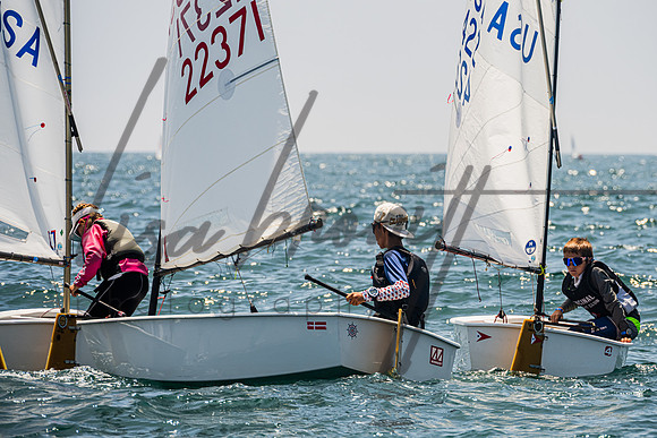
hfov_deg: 6.8
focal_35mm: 304
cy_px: 186
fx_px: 5555
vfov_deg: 4.5
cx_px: 393
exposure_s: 1/800
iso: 250
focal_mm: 250
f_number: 8
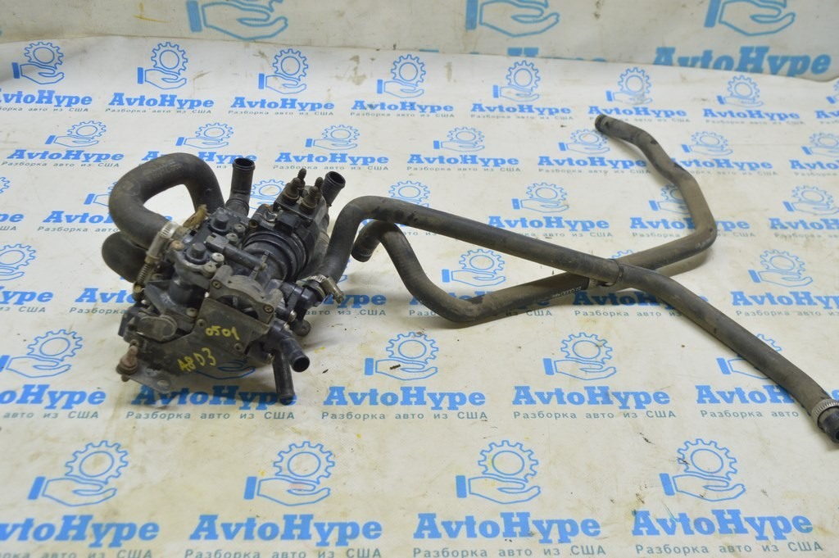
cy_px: 279
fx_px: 838
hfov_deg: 53.2
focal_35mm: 36
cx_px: 420
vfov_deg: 36.8
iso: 400
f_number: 5.6
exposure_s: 1/20
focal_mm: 24
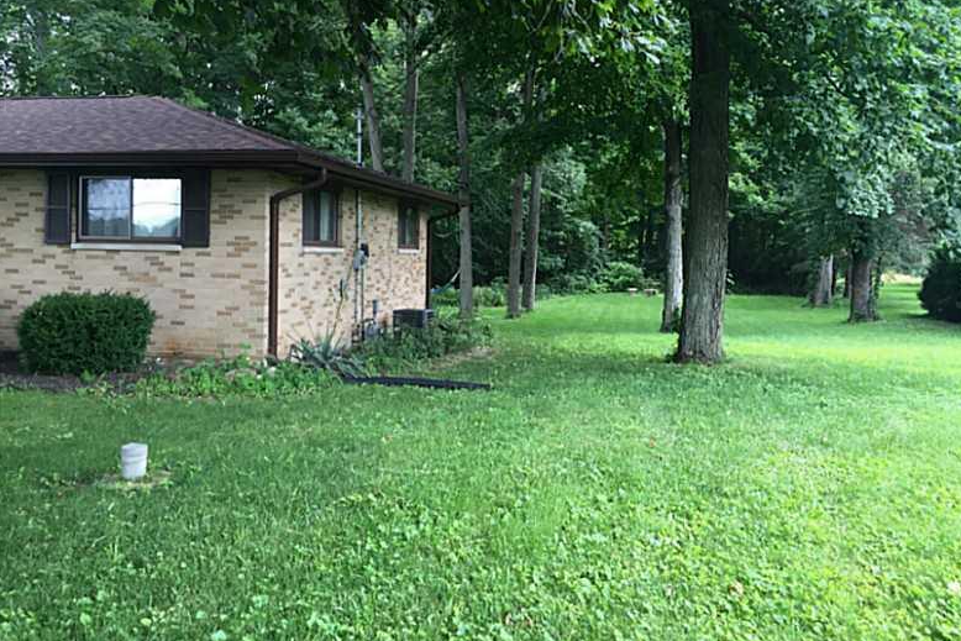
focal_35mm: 31
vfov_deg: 42.3
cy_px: 284
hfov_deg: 60.3
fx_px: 828
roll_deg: -2.5
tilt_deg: -0.2
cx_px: 492
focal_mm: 4.15
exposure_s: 1/60
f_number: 2.2
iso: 32
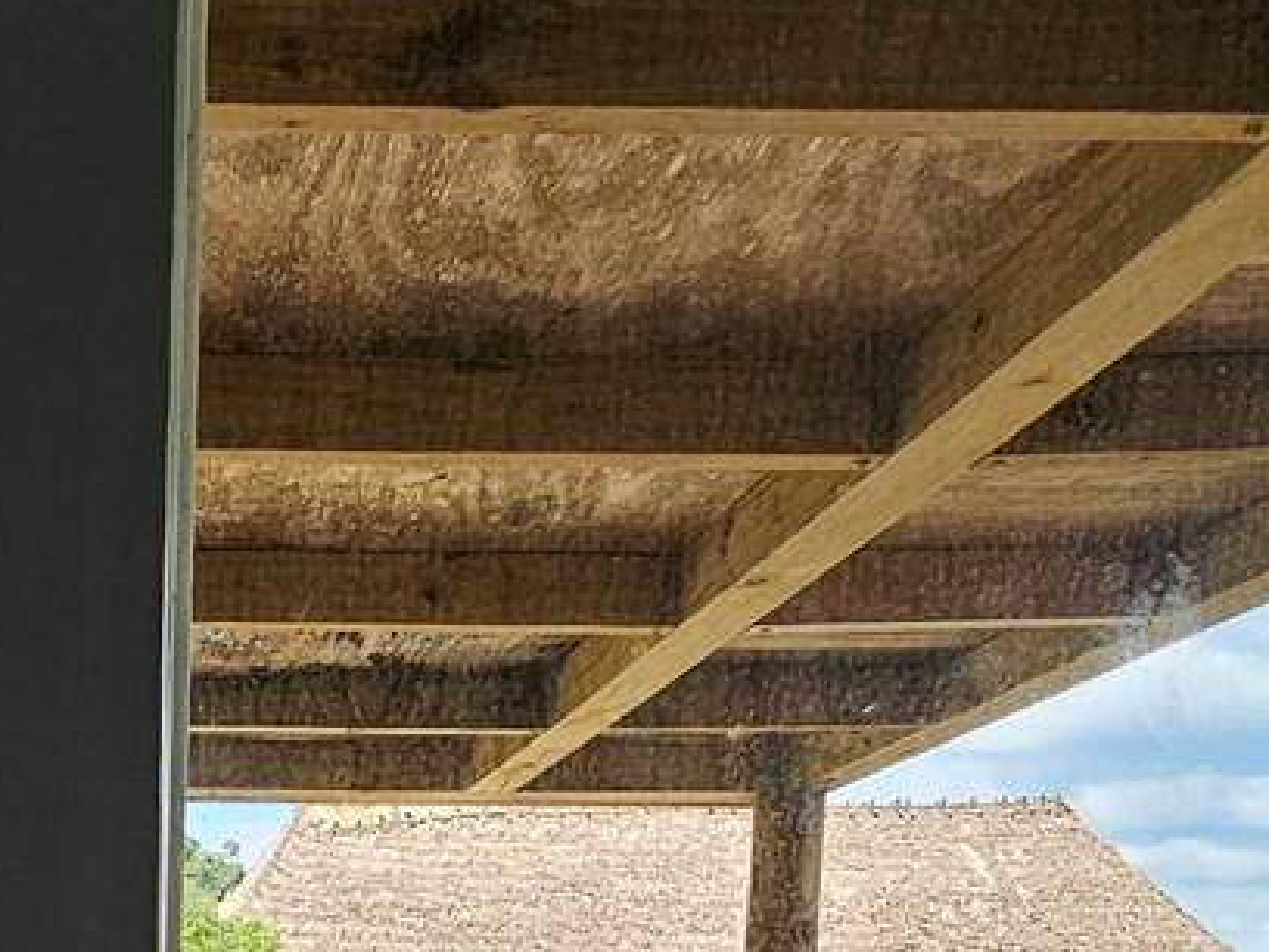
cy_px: 1279
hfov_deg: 34.2
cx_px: 3
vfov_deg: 24.5
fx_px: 1870
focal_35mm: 51
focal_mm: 2.2
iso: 50
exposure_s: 1/333
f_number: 2.2
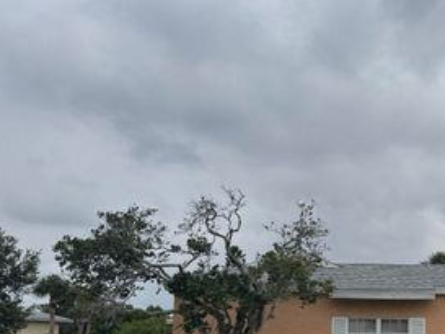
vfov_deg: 31.9
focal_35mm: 44
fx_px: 566
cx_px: 383
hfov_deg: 40.3
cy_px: 276
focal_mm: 6.76
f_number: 1.78
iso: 80
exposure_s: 1/9009
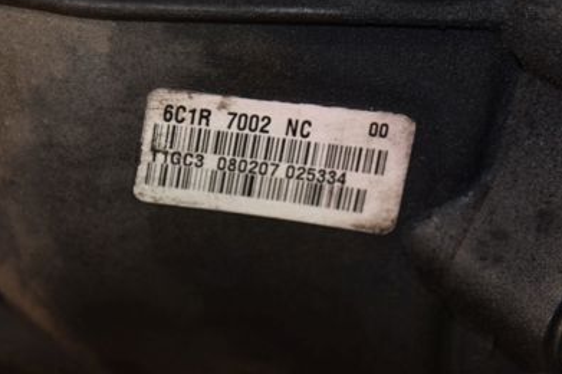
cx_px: 296
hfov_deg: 9.9
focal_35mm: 209
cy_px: 175
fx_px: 3257
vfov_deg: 6.6
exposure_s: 1/60
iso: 800
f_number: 5.6
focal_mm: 85
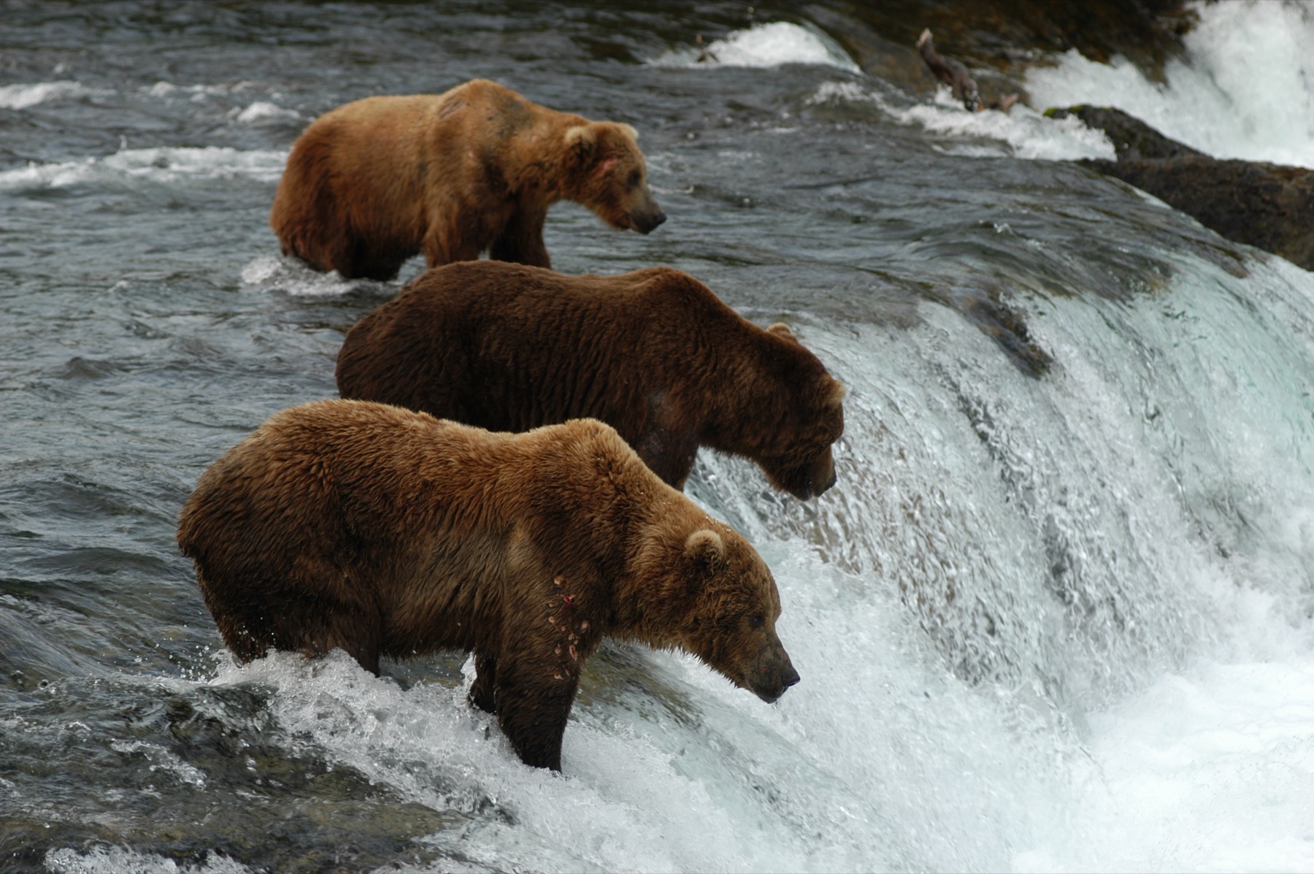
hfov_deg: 10.2
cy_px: 437
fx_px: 7385
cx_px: 657
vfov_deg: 6.8
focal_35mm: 202
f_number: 4.5
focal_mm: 135
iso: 200
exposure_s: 1/320
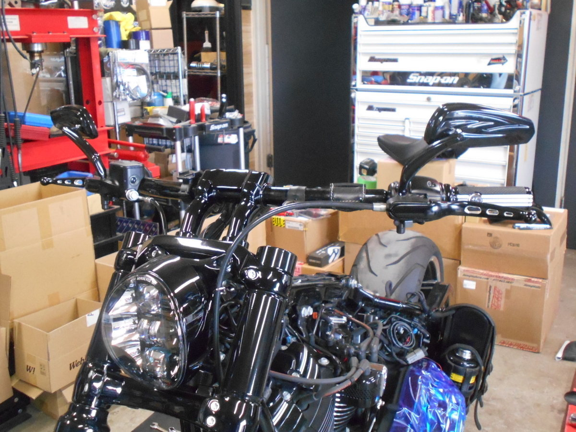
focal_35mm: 39
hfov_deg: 47.9
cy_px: 216
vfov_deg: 36.8
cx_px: 288
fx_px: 649
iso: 800
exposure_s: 1/25
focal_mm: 6.7
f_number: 3.9
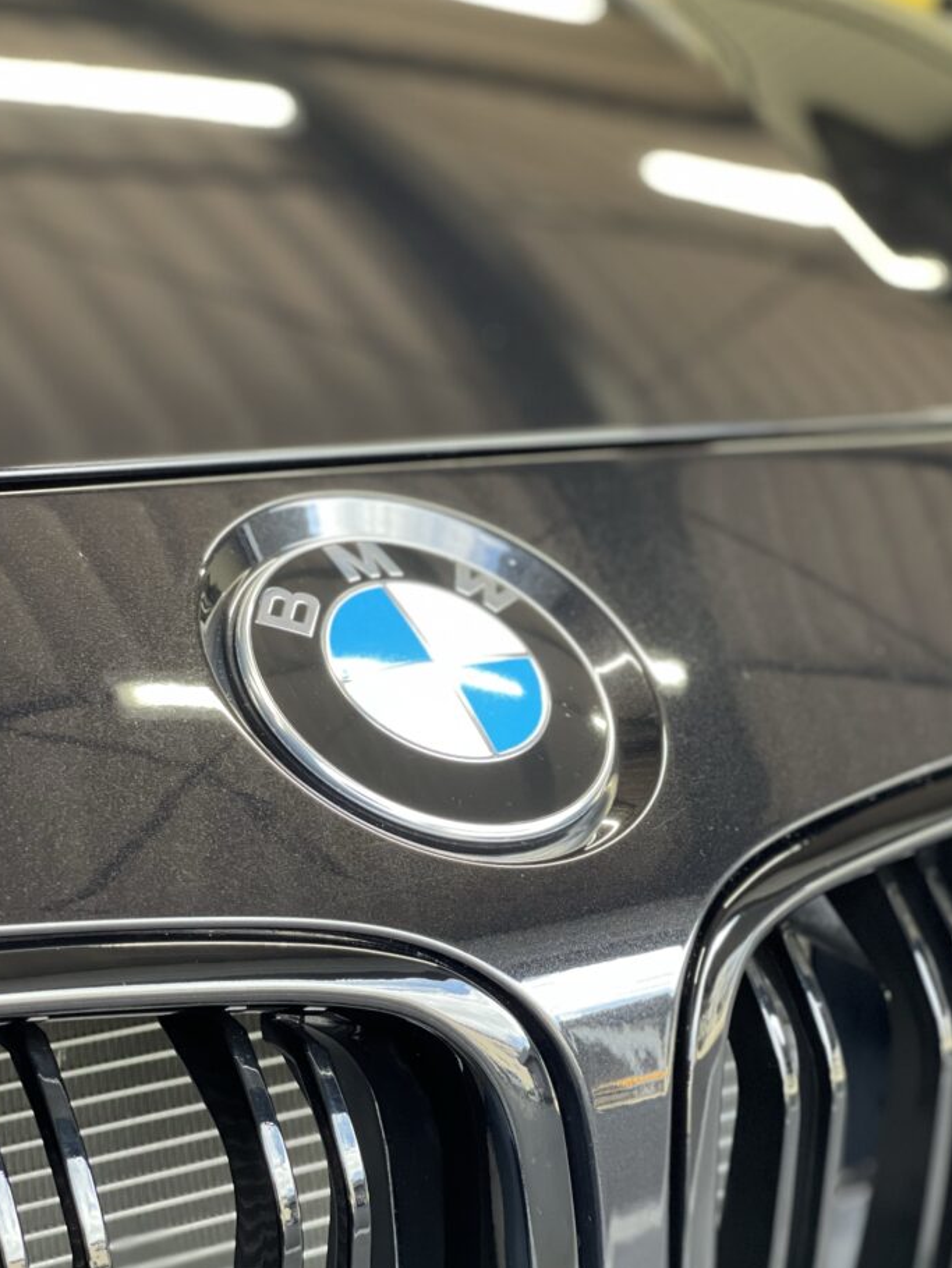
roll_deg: -0.8
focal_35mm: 72
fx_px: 2639
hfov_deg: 20.4
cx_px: 454
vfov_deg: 27.0
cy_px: 697
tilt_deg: -10.8
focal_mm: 7.5
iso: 160
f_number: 2.2
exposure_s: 1/60
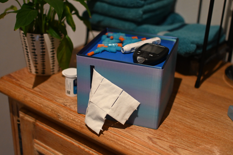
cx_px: 116
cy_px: 78
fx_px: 340
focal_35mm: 52
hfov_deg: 37.9
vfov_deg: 25.8
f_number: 1.8
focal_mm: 35
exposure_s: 1/125
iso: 2000
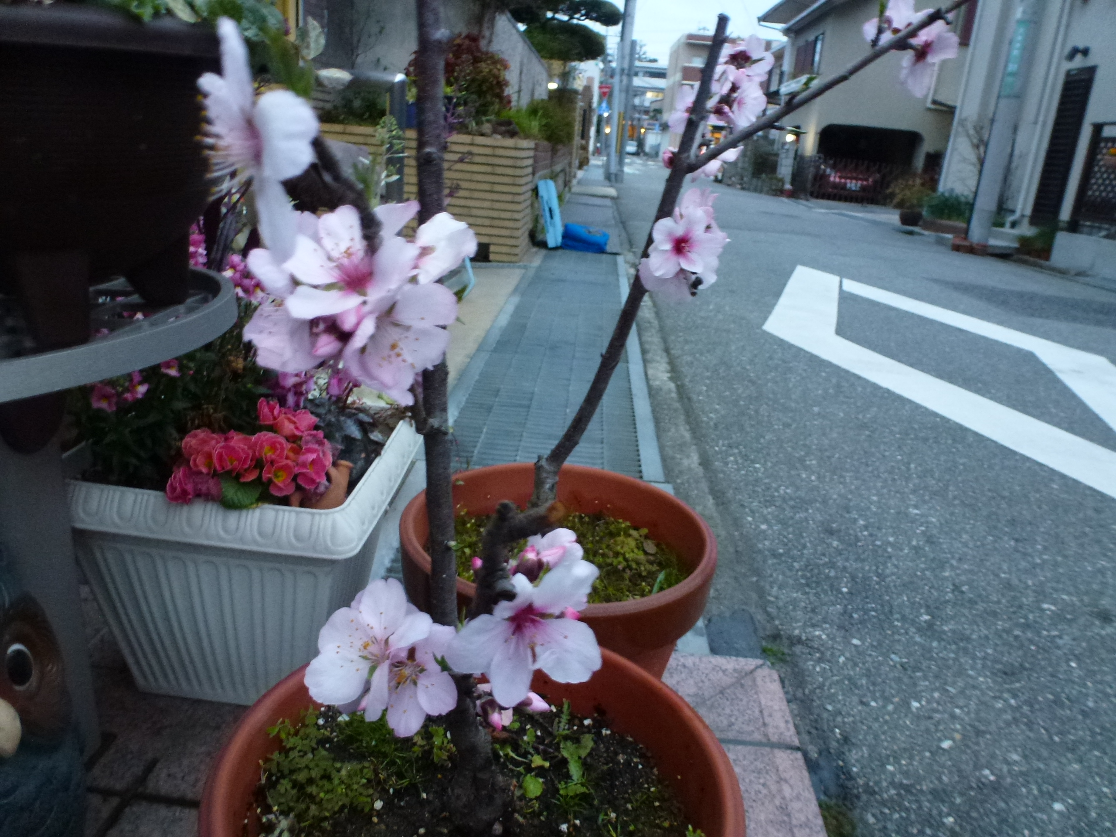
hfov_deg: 71.6
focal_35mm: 24
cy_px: 418
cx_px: 558
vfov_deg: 56.8
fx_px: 774
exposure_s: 1/10
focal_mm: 4.3
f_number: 3.3
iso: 400
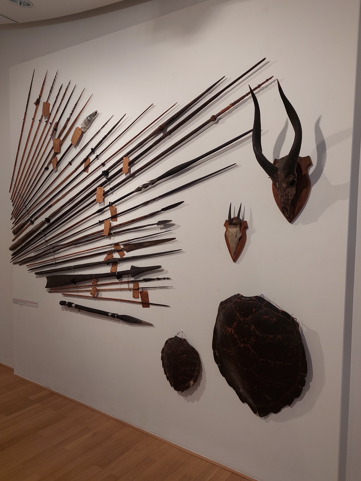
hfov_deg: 56.8
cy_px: 240
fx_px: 334
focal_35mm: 24
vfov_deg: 71.6
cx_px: 180
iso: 50
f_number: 1.8
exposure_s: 1/50
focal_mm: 5.23
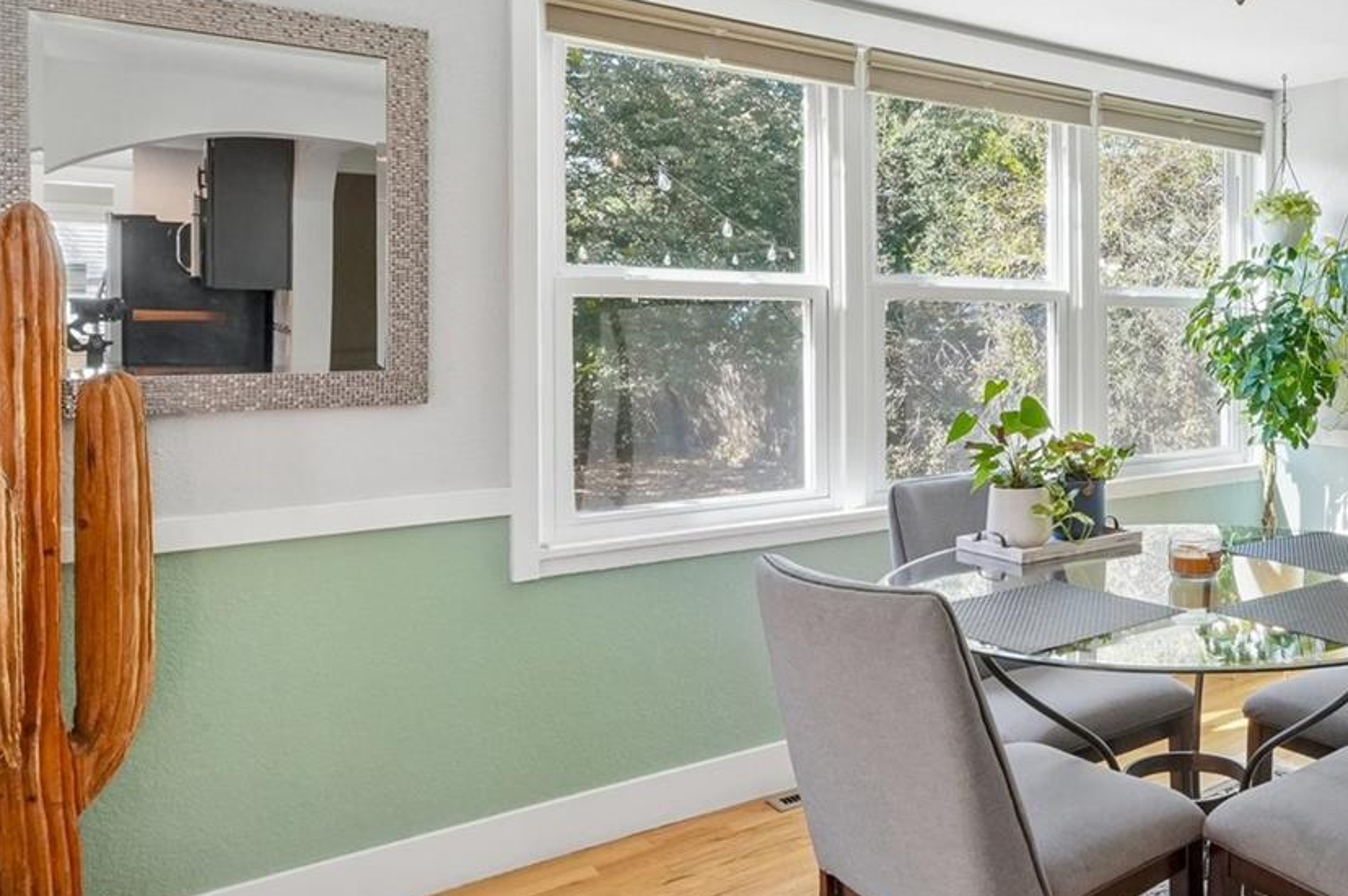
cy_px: 314
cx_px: 1205
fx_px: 1085
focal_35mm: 29
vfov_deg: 44.4
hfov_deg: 55.5
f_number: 8
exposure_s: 1/15
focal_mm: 10
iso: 800
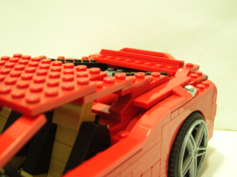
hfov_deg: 44.8
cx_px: 118
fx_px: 287
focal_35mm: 42
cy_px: 88
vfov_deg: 34.3
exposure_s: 1/2.8
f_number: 3.1
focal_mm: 7
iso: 200
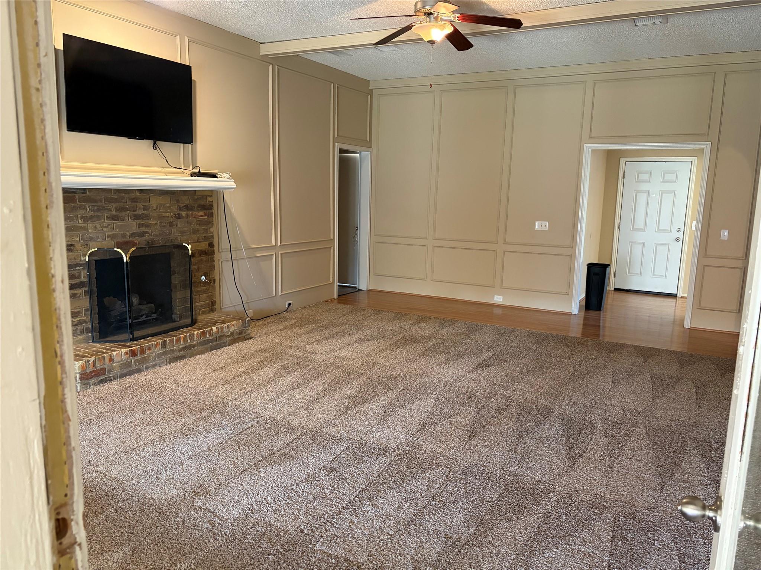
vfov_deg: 53.1
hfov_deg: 67.3
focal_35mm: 26
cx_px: 380
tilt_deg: -7.7
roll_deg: -1.5
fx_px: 572
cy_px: 285
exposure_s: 1/60
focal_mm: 5.96
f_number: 1.6
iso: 400
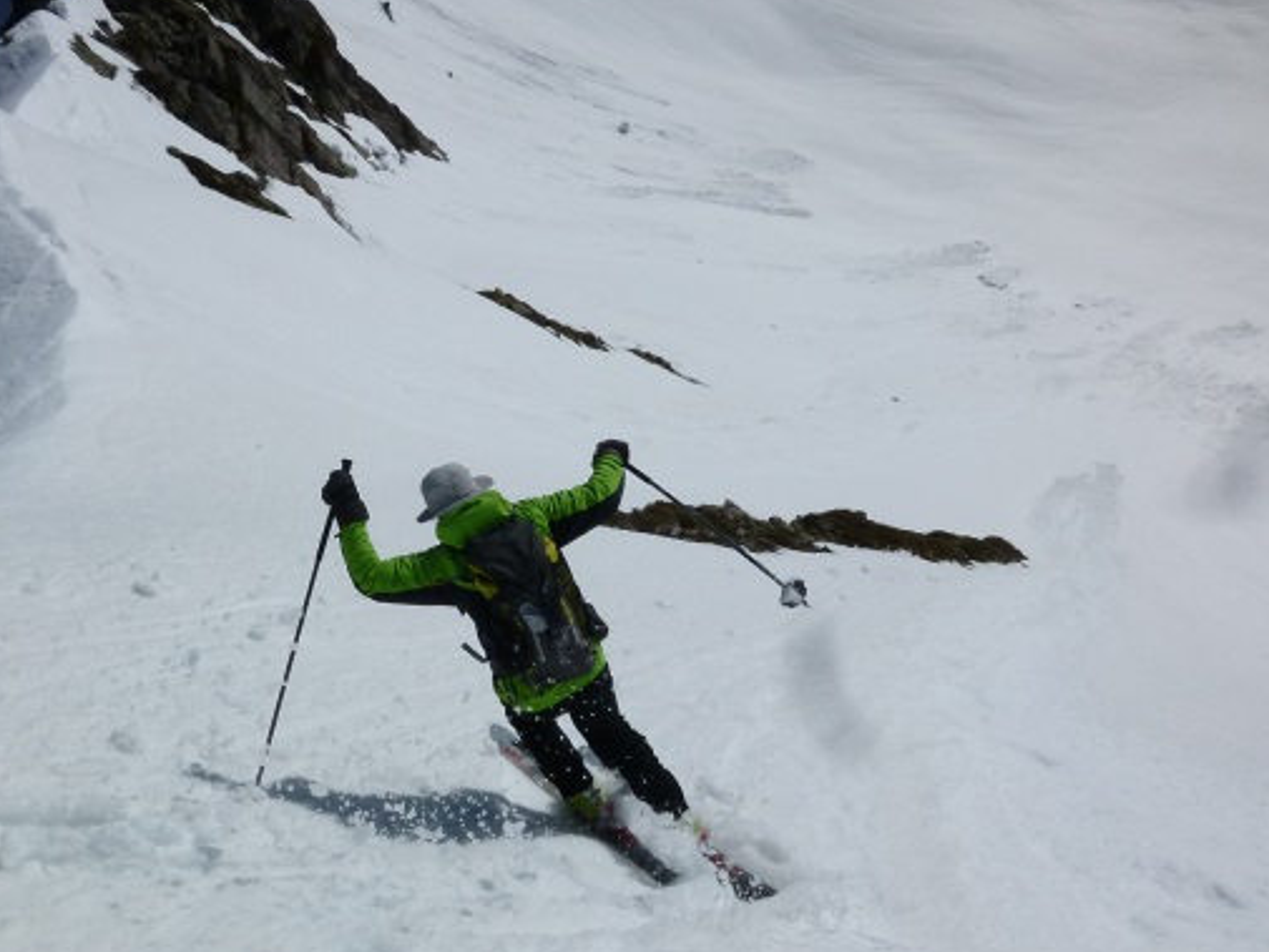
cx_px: 493
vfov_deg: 37.7
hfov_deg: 48.6
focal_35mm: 38
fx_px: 1393
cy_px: 495
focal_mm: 4.3
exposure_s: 1/2000
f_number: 6.3
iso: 100
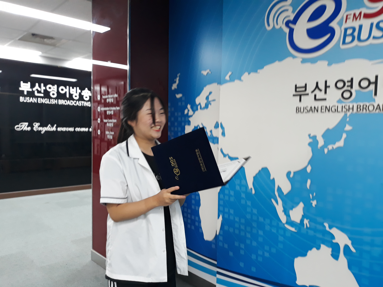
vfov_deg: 51.4
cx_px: 192
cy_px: 144
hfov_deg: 65.3
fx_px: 299
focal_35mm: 27
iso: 160
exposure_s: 1/40
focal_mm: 3.71
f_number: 1.7
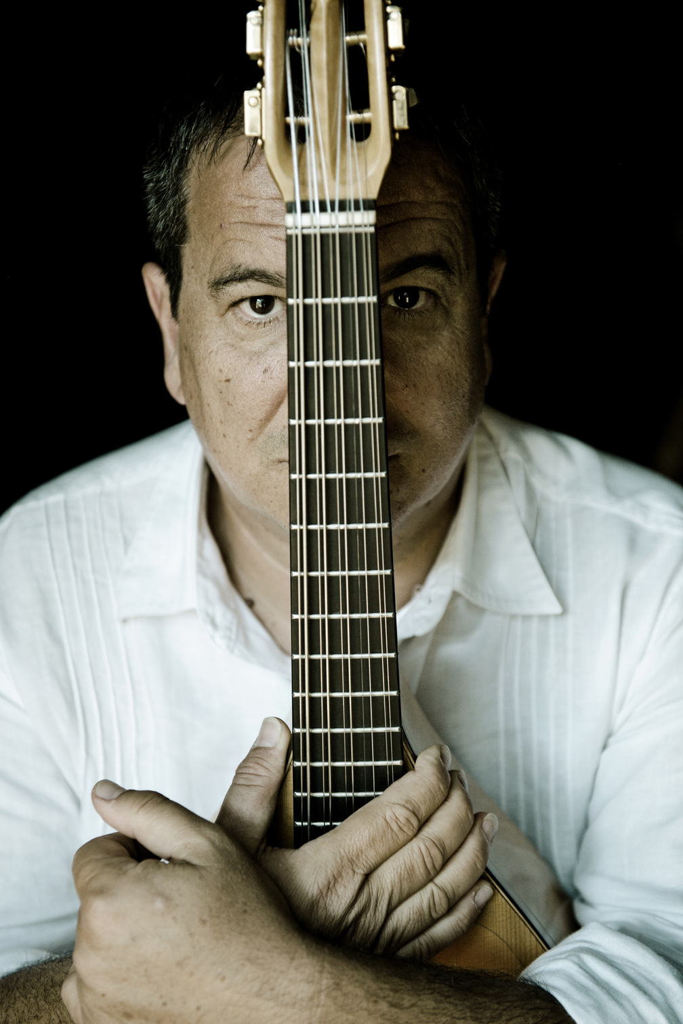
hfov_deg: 21.9
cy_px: 512
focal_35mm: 62
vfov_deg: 32.4
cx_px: 342
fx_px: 1764
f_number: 3.2
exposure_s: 1/60
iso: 800
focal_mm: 62
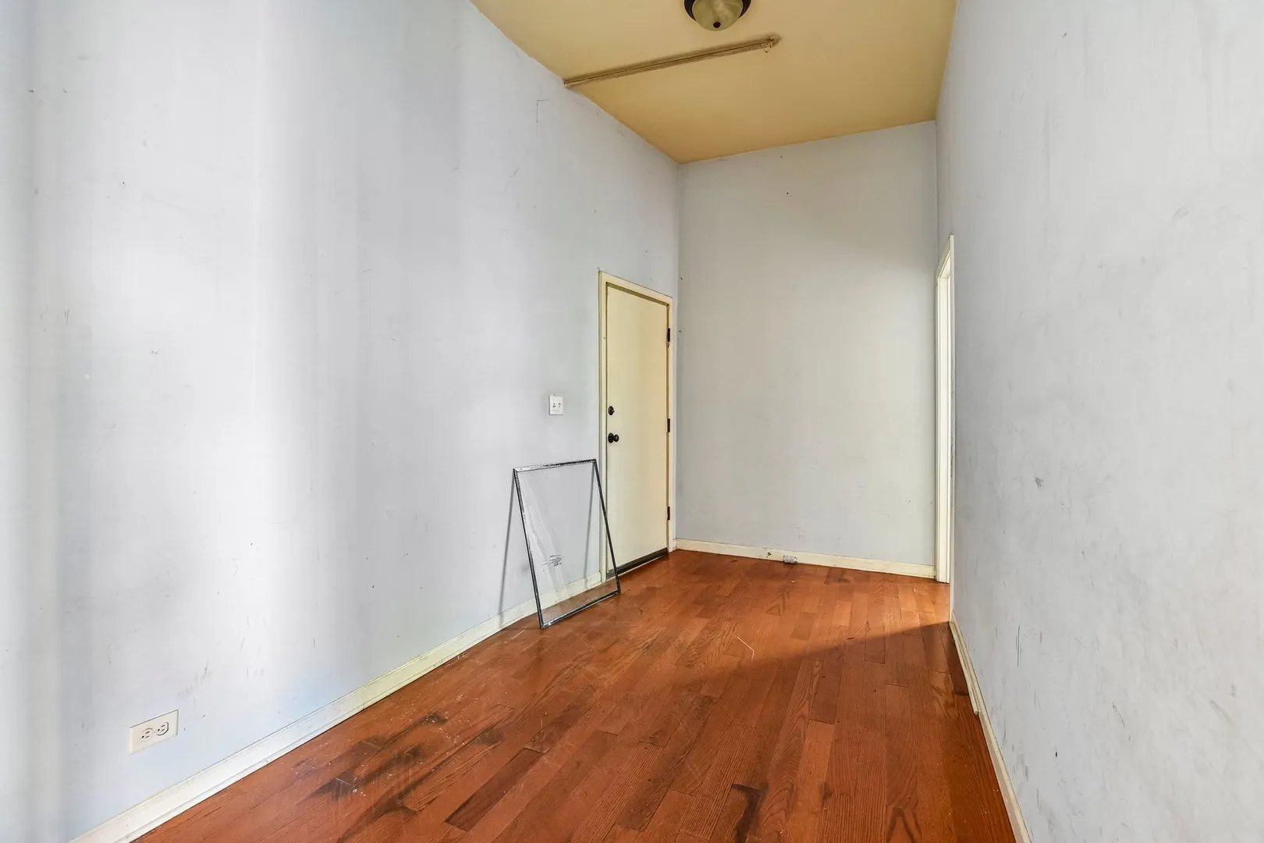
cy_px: 422
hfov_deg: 100.4
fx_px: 527
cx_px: 632
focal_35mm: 15
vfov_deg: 77.3
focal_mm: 10
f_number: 8
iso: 400
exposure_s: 1/1.67
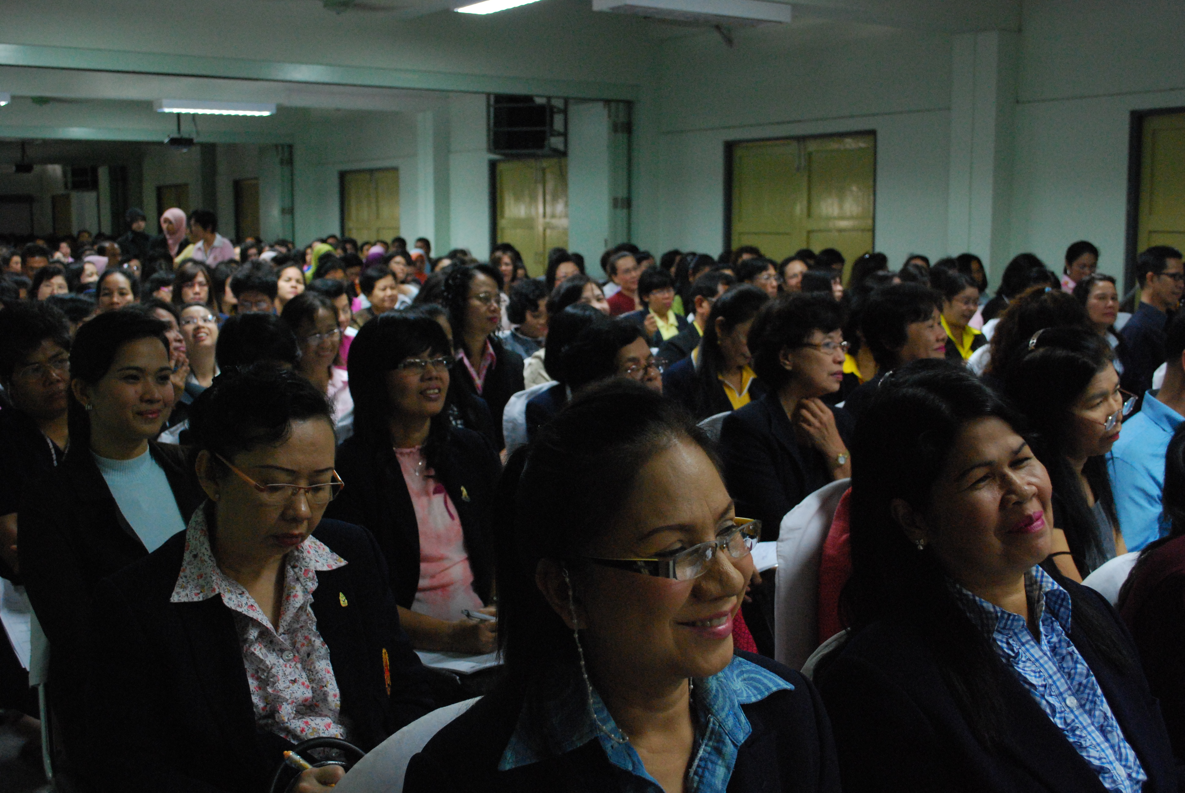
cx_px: 592
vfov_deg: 34.3
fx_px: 1285
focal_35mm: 39
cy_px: 396
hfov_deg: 49.5
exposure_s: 1/25
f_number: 5.6
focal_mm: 26
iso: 1600
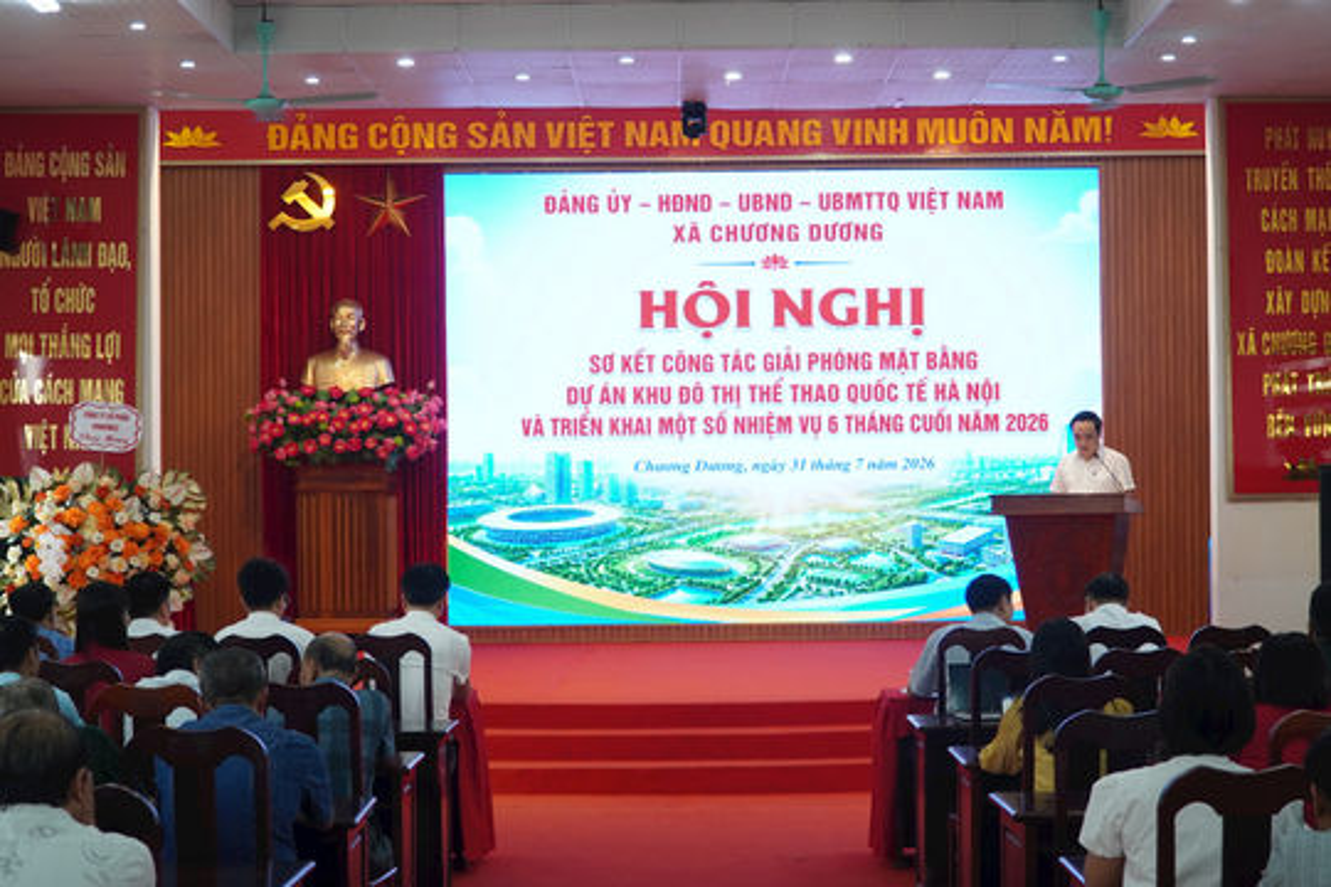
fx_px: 1775
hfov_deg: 41.1
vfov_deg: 28.1
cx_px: 666
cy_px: 444
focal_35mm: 48
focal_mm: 32
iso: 640
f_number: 4
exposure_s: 1/125
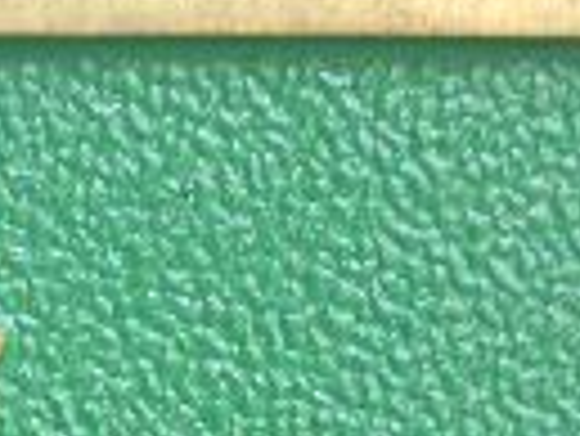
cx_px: -616
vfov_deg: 5.9
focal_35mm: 243
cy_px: 1016
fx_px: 4075
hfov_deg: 7.8
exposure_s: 1/50
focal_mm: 8.2
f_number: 3.1
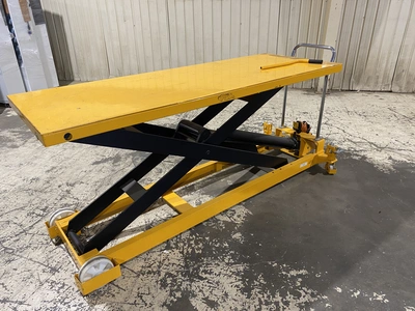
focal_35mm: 26
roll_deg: +1.5
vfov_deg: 53.1
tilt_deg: -26.7
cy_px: 156
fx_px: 312
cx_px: 208
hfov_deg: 67.3
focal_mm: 4.25
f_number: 1.8
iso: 160
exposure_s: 1/60
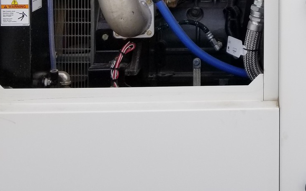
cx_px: 298
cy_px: -71
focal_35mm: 76
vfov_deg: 16.1
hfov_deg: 25.9
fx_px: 634
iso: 50
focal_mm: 4.25
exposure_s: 1/1852
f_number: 1.7
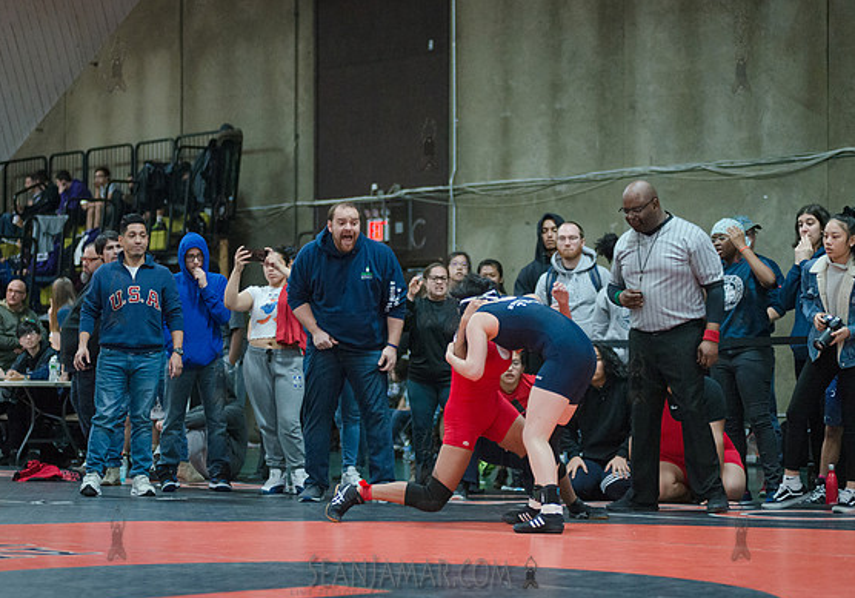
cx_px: 357
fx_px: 2339
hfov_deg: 20.7
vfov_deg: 14.6
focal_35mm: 97
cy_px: 293
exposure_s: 1/320
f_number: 2.8
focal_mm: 80
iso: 4000
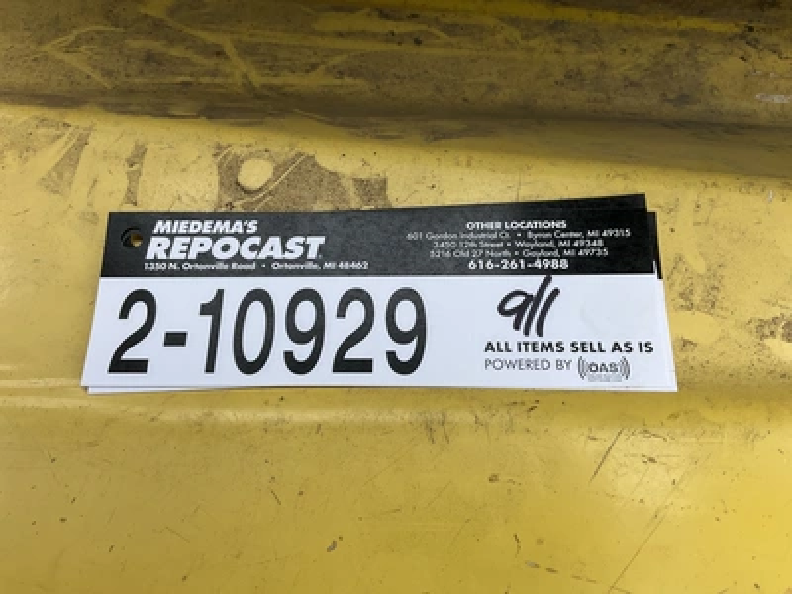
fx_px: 664
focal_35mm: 29
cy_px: 297
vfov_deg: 48.2
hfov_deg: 61.7
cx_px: 396
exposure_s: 1/606
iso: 25
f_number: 1.8
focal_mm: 3
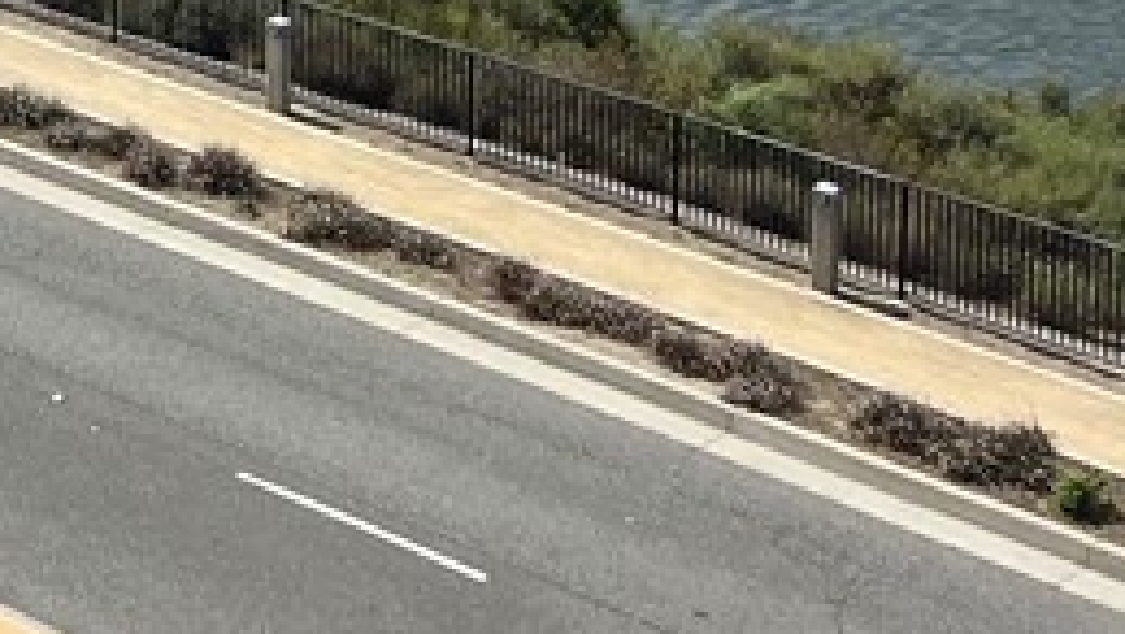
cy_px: -860
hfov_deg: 17.3
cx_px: -556
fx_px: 3343
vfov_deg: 9.7
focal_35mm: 112
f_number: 1.5
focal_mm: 5.7
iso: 50
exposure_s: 1/8696
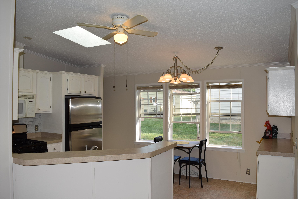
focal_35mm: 30
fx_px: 248
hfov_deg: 61.9
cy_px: 100
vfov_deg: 43.6
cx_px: 149
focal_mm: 20
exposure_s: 1/125
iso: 200
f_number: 5.6
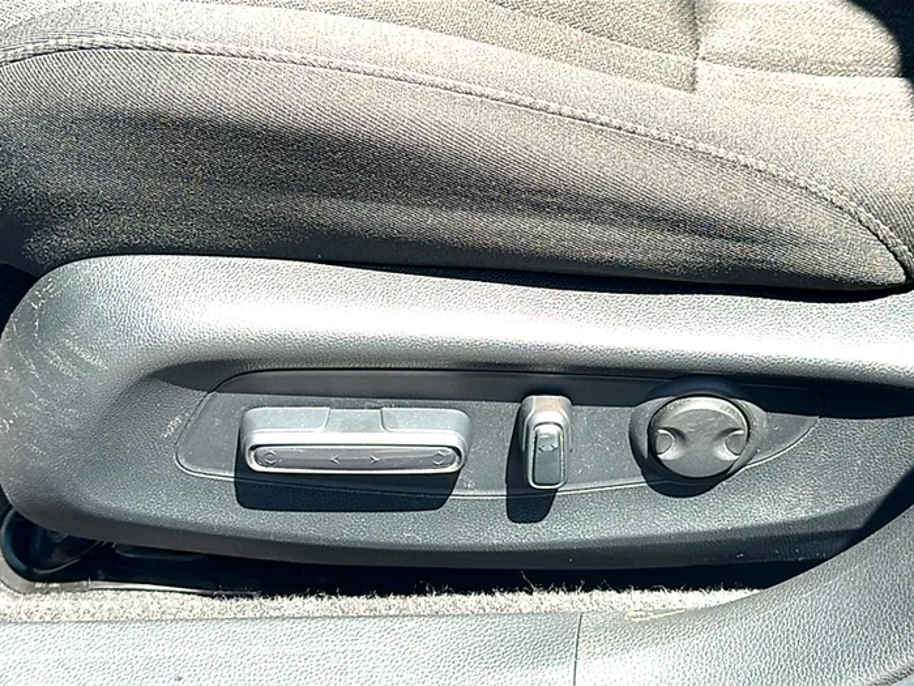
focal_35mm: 58
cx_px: 457
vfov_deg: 25.2
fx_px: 1531
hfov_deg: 33.2
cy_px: 343
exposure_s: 1/578
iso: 64
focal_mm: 6.86
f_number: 1.78
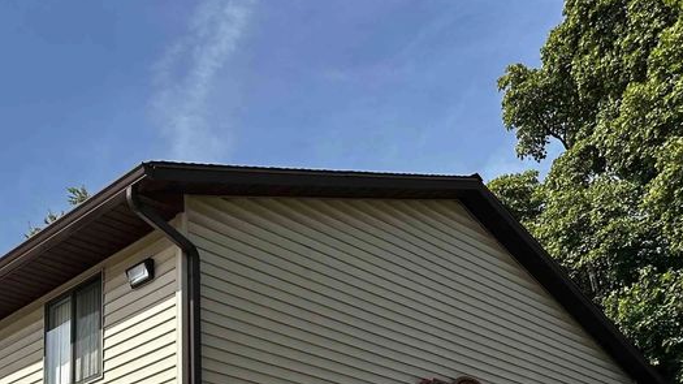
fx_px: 923
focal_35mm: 51
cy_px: 492
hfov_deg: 39.9
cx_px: 207
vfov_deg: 21.4
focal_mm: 6.86
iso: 80
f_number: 1.78
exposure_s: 1/4016
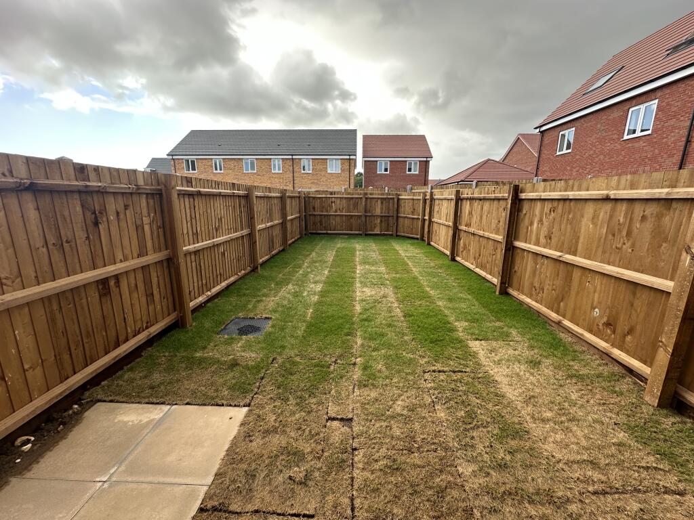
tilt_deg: -11.9
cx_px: 347
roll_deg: -0.2
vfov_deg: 85.7
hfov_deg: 102.1
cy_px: 260
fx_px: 281
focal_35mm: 14
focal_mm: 2.22
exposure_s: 1/222
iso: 40
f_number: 2.2
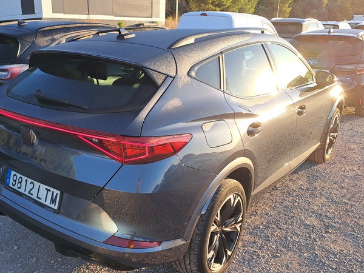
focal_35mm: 32
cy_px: 152
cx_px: 127
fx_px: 336
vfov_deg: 44.1
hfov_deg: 55.8
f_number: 1.8
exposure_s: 1/284
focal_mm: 5.23
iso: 50
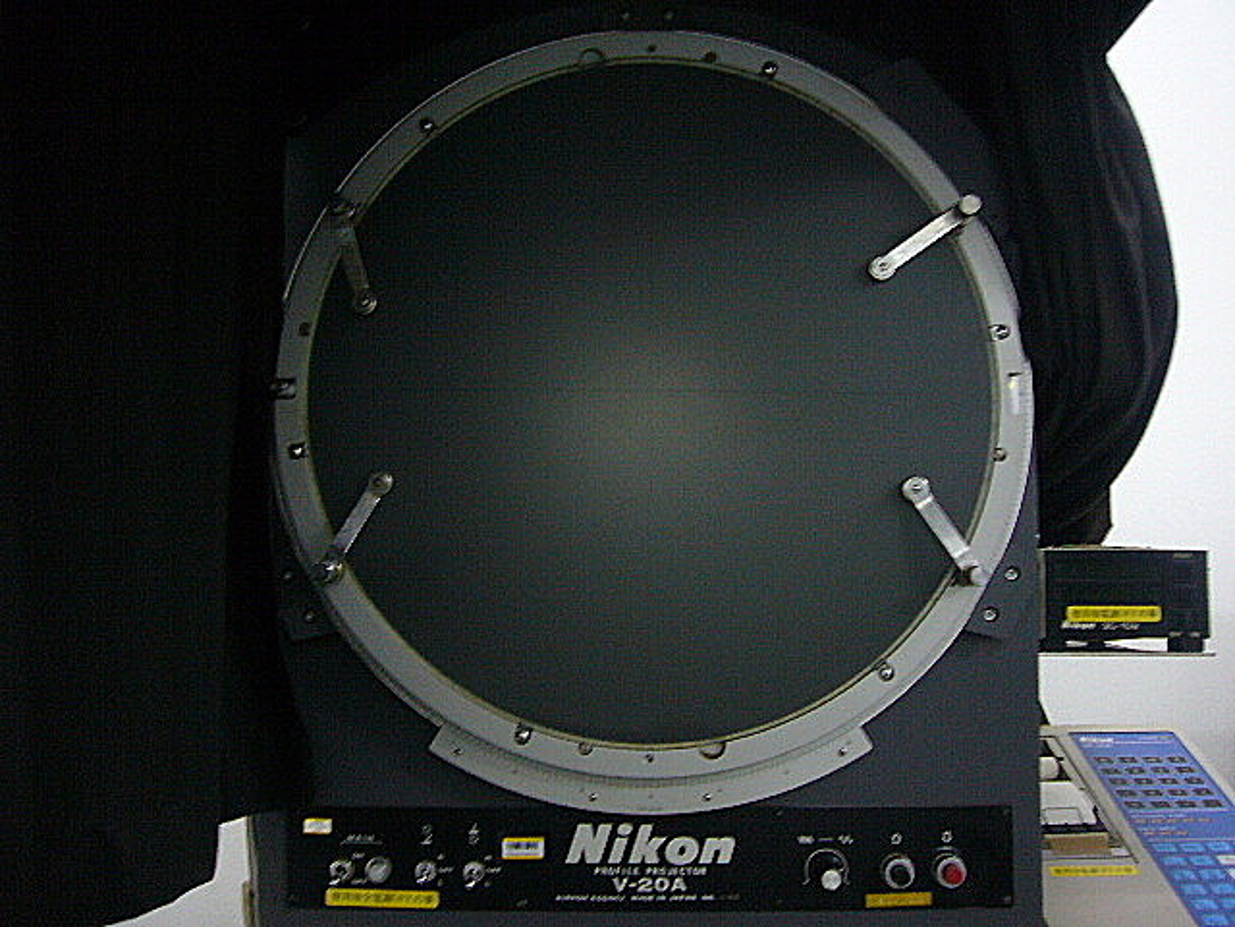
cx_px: 618
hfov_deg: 63.4
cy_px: 464
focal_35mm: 28
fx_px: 999
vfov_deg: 49.7
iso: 200
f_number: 2.8
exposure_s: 1/8
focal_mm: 4.6
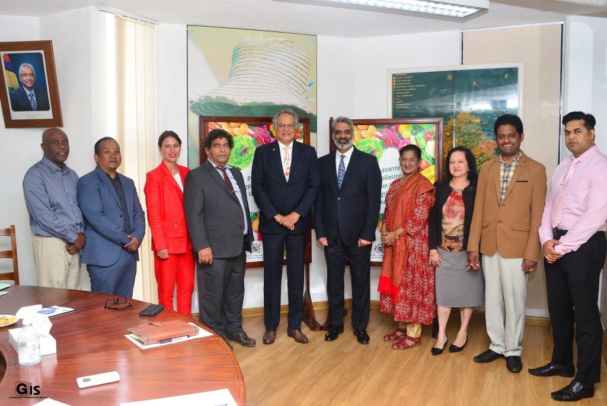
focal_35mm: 28
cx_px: 304
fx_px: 472
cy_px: 203
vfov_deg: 46.5
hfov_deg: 65.4
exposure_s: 1/200
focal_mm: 28
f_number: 6.3
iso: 2500
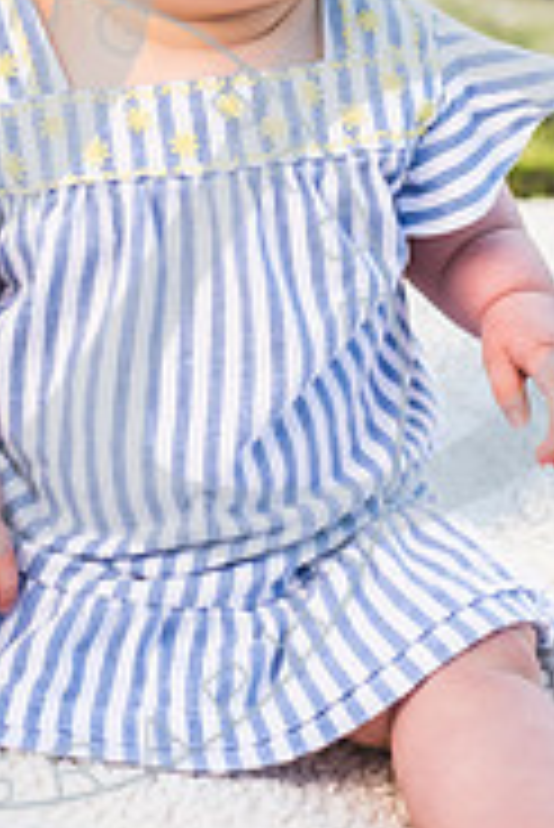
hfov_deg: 11.2
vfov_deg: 16.5
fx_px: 2811
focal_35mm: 122
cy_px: 50
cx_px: 189
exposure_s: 1/320
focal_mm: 50
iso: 100
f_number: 2.8
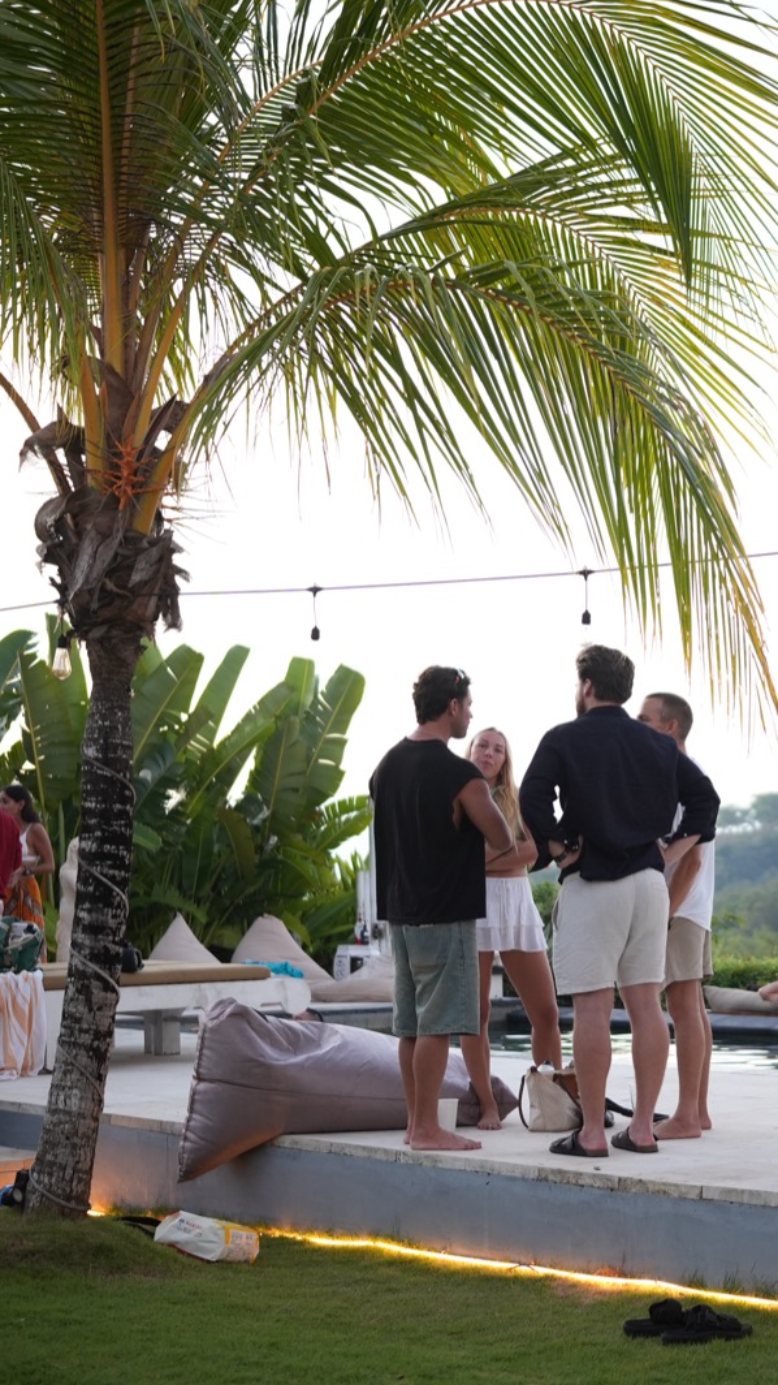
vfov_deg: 32.9
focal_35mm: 64
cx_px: 706
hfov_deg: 18.5
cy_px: 692
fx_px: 2341
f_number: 1.2
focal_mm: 27
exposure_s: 1/125
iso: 320
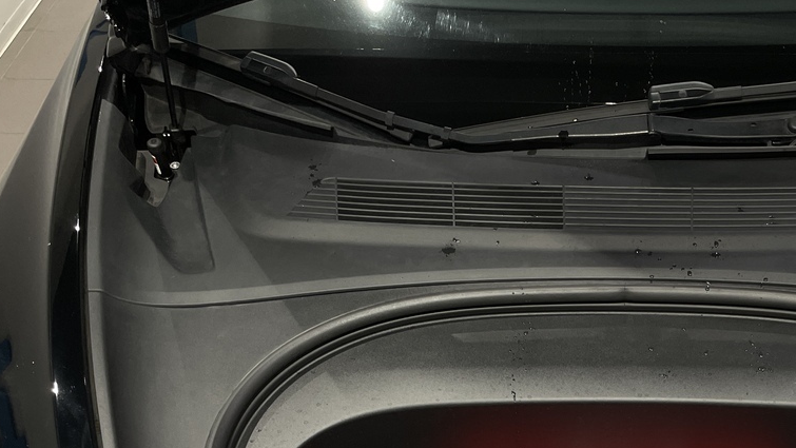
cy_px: 501
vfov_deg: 21.1
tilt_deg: -47.2
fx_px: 1140
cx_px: 610
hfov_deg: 37.4
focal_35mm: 54
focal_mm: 4.2
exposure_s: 1/121
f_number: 1.6
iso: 80
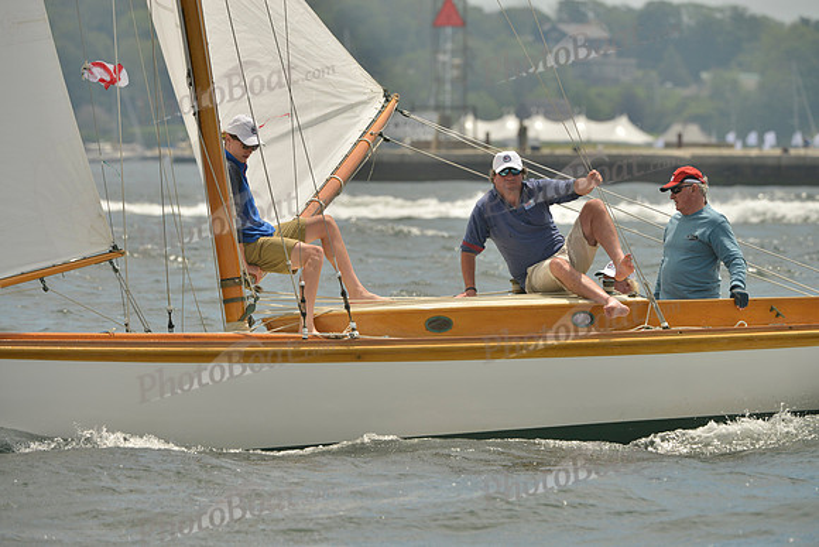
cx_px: 410
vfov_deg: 4.0
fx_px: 7736
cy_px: 274
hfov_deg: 6.1
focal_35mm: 340
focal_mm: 340
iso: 280
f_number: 8
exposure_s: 1/1250
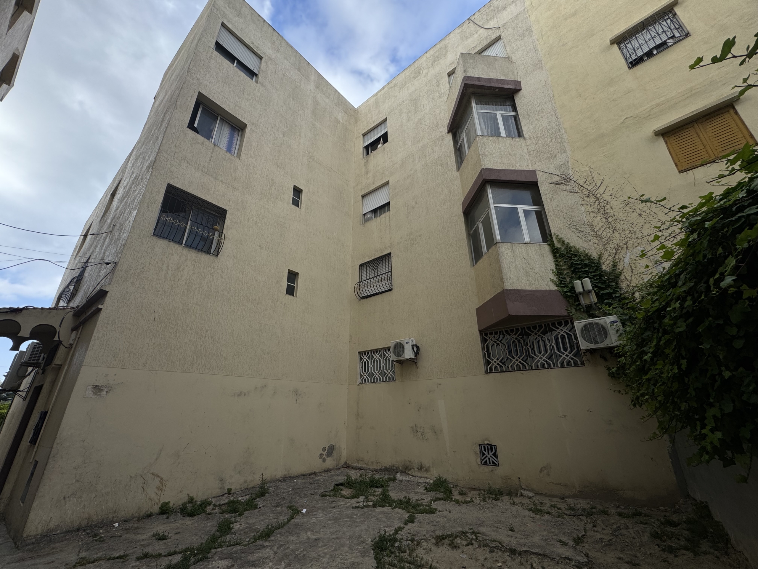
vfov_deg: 85.7
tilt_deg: +22.2
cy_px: 284
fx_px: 307
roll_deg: +1.0
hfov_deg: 102.1
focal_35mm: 14
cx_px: 379
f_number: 2.2
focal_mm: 2.22
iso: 40
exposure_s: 1/944
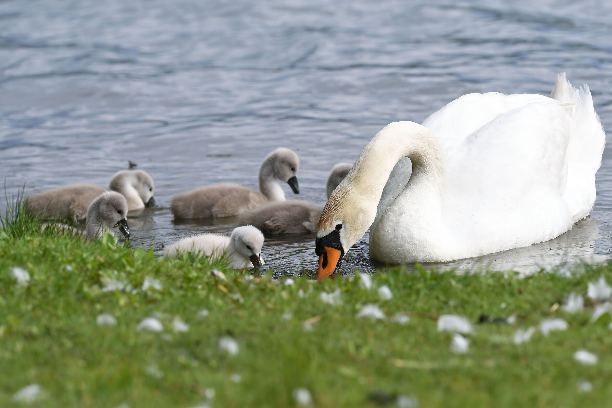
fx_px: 7649
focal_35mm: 450
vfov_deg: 3.1
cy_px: 204
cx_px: 306
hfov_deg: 4.6
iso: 250
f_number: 6.3
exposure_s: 1/1250
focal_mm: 300
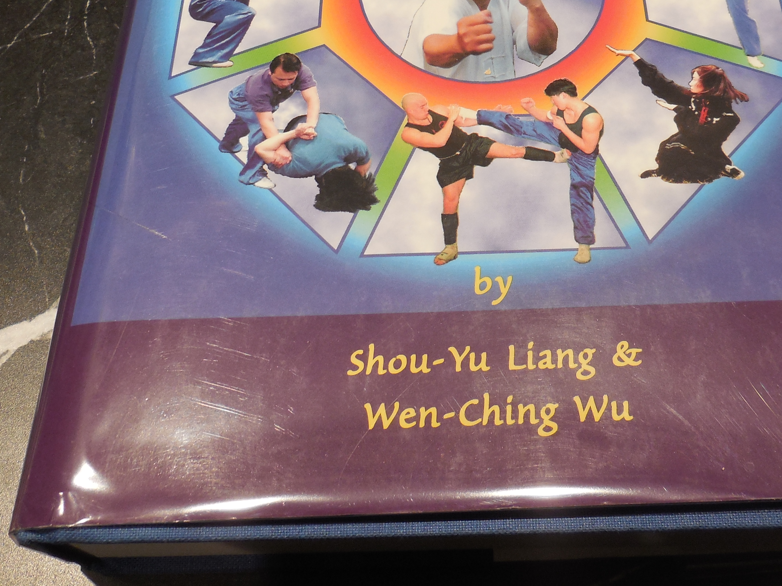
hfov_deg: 44.3
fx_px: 949
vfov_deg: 33.1
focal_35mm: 42
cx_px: 500
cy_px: 98
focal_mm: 4.5
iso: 125
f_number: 3.1
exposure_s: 1/50
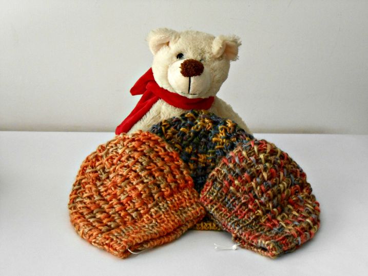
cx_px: 184
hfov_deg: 30.7
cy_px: 138
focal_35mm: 63
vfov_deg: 23.3
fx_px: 670
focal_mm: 11.3
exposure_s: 1/15
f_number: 5.6
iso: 400
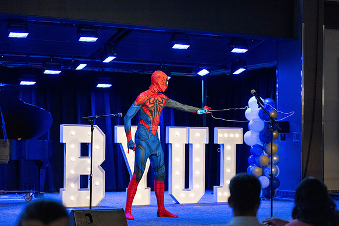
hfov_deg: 22.9
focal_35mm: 89
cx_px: 170
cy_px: 113
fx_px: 838
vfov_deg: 15.4
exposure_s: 1/400
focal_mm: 89
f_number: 2.8
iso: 8000
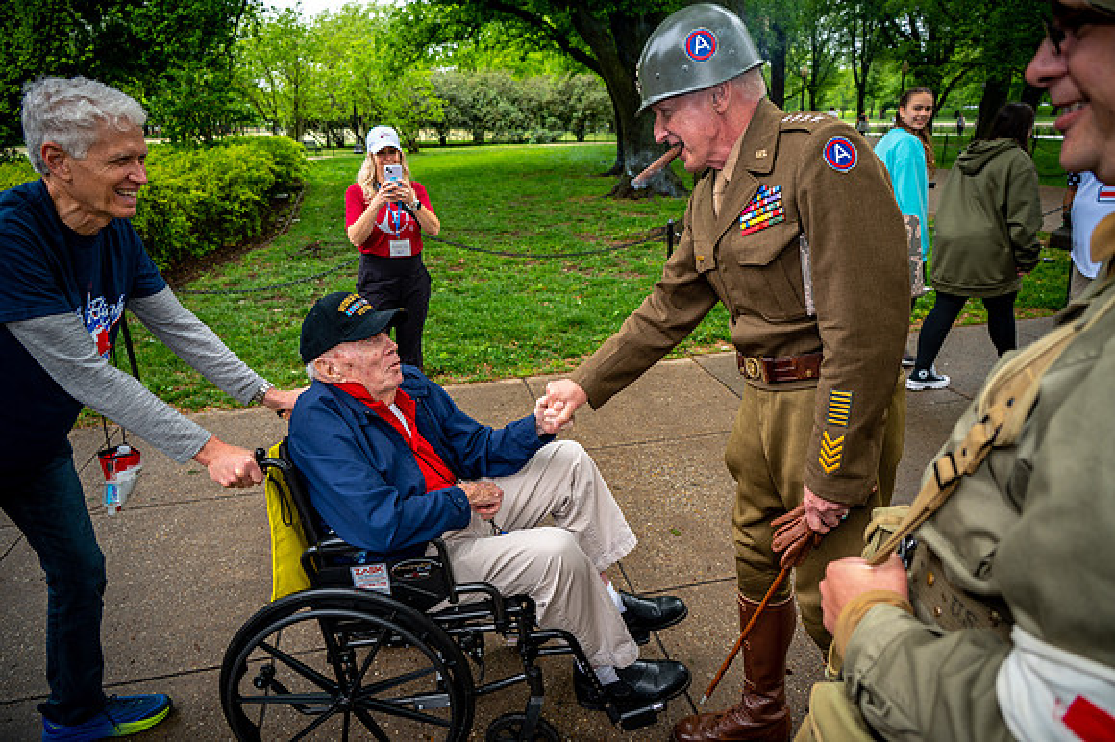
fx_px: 743
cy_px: 371
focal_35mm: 24
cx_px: 558
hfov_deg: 73.8
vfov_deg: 53.1
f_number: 4
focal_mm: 24
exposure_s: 1/60
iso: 110
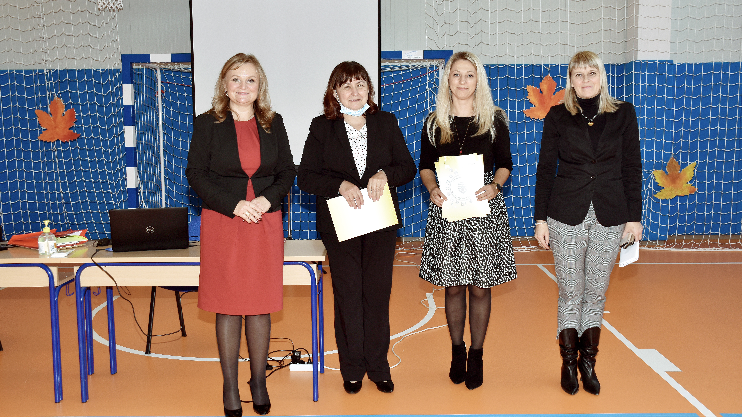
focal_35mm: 37
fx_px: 719
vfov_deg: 32.4
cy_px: 198
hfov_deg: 54.6
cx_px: 374
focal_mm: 23
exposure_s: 1/60
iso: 400
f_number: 5.6
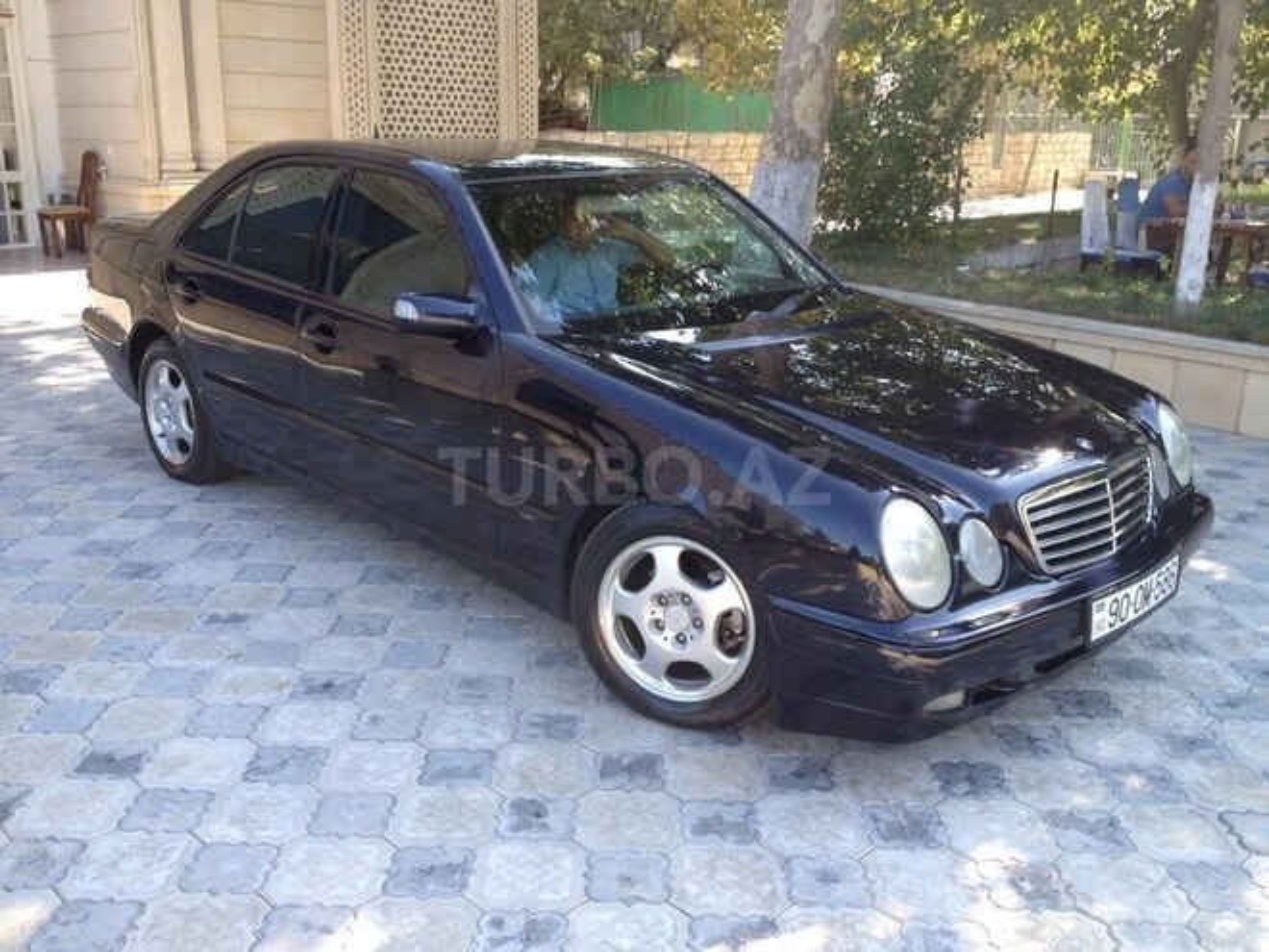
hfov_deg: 52.6
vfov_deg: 40.7
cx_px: 634
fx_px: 1283
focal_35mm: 35
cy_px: 476
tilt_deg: -16.9
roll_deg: +0.0
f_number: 2.4
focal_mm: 4.28
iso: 50
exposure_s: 1/166
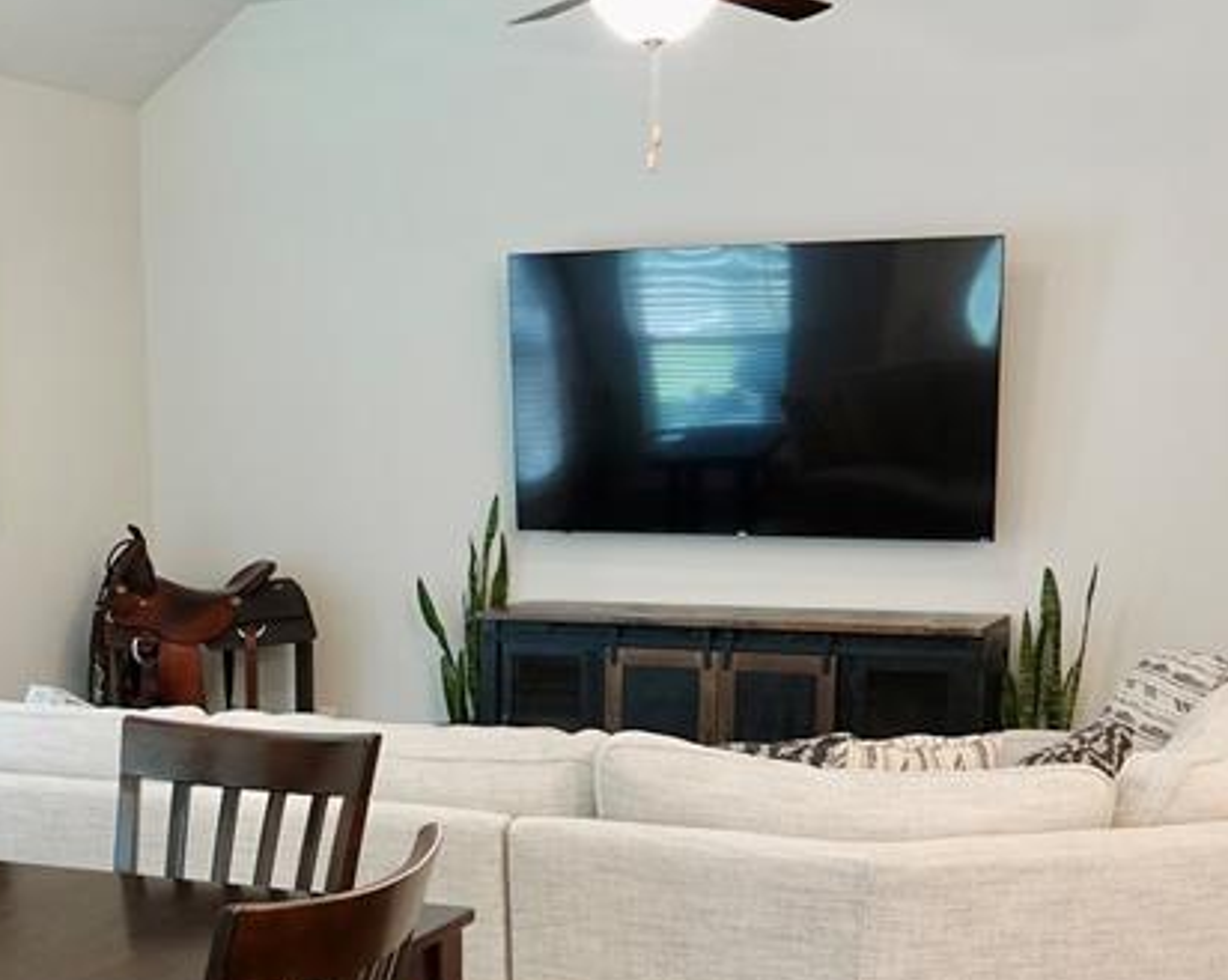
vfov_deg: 26.4
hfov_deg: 33.1
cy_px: 849
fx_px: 2034
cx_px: 352
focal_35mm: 56
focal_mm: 8.8
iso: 500
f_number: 2.4
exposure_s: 1/30
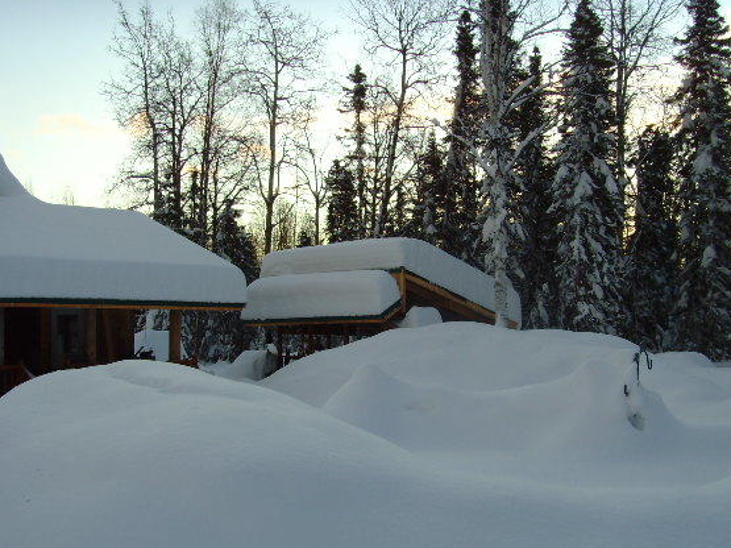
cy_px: 311
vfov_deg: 32.1
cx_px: 348
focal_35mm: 45
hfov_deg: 42.1
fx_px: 950
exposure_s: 1/180
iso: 80
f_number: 3.5
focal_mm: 6.6
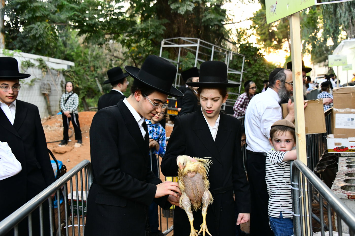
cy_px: 118
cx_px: 178
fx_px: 414
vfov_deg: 31.9
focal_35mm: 42
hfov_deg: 46.4
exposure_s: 1/160
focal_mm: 42
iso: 2500
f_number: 5.6
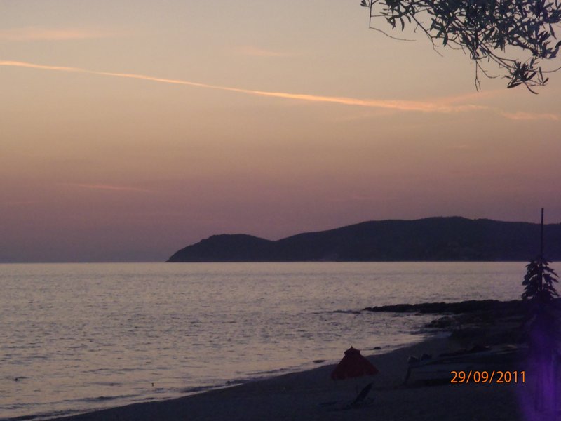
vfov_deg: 14.5
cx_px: 280
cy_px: 210
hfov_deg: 19.3
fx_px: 1653
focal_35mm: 102
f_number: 5.1
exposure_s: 1/100
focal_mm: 18.2
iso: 400
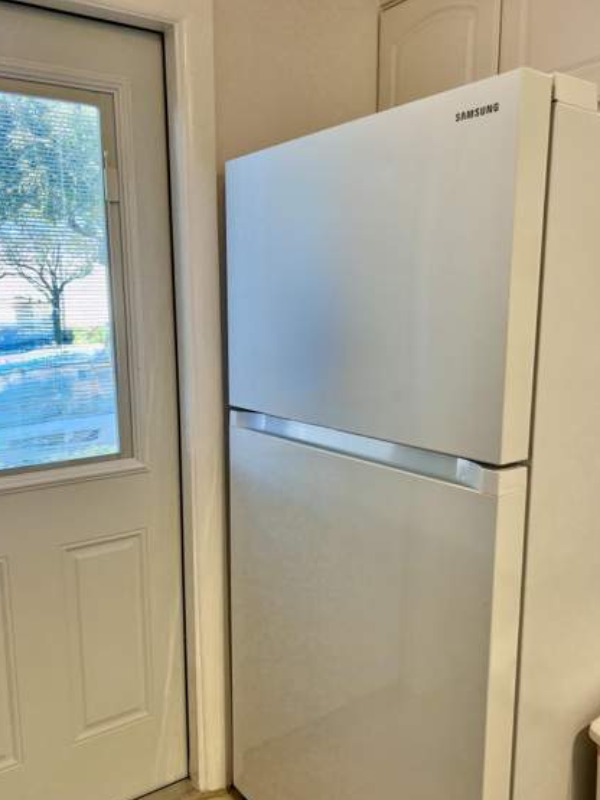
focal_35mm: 30
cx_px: 283
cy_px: 414
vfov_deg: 60.0
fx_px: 694
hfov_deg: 46.8
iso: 64
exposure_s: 1/133
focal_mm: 5.7
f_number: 1.5
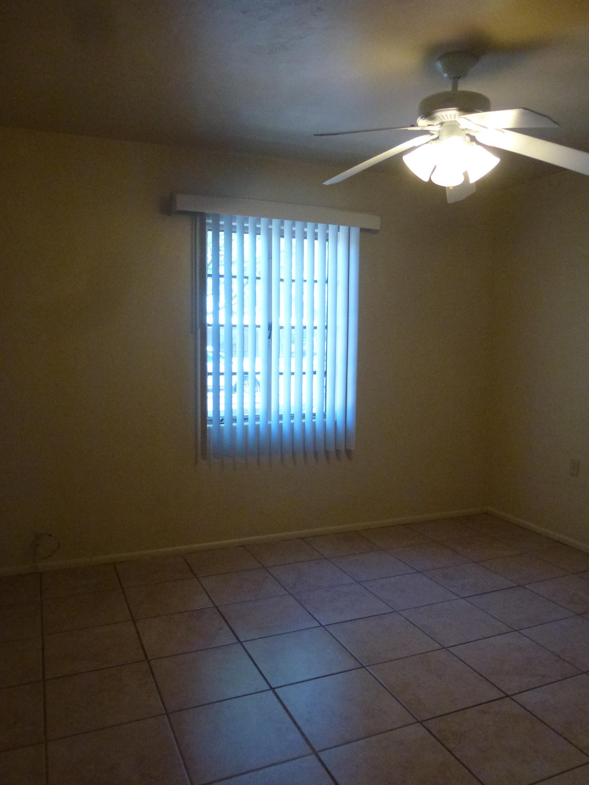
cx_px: 312
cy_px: 402
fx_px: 590
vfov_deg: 67.3
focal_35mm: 26
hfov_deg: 53.0
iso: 320
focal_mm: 4.3
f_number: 3.3
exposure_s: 1/60
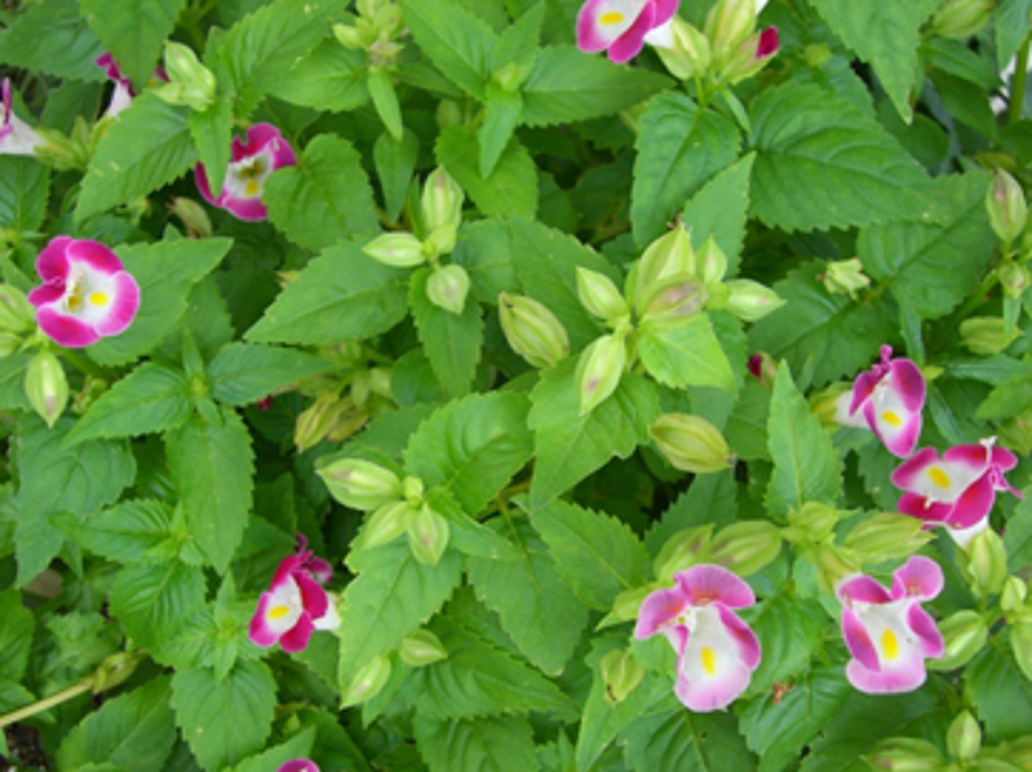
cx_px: 550
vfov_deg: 28.0
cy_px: 424
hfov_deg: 36.8
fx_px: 1549
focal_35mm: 52
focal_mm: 7.6
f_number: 3
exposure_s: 1/80
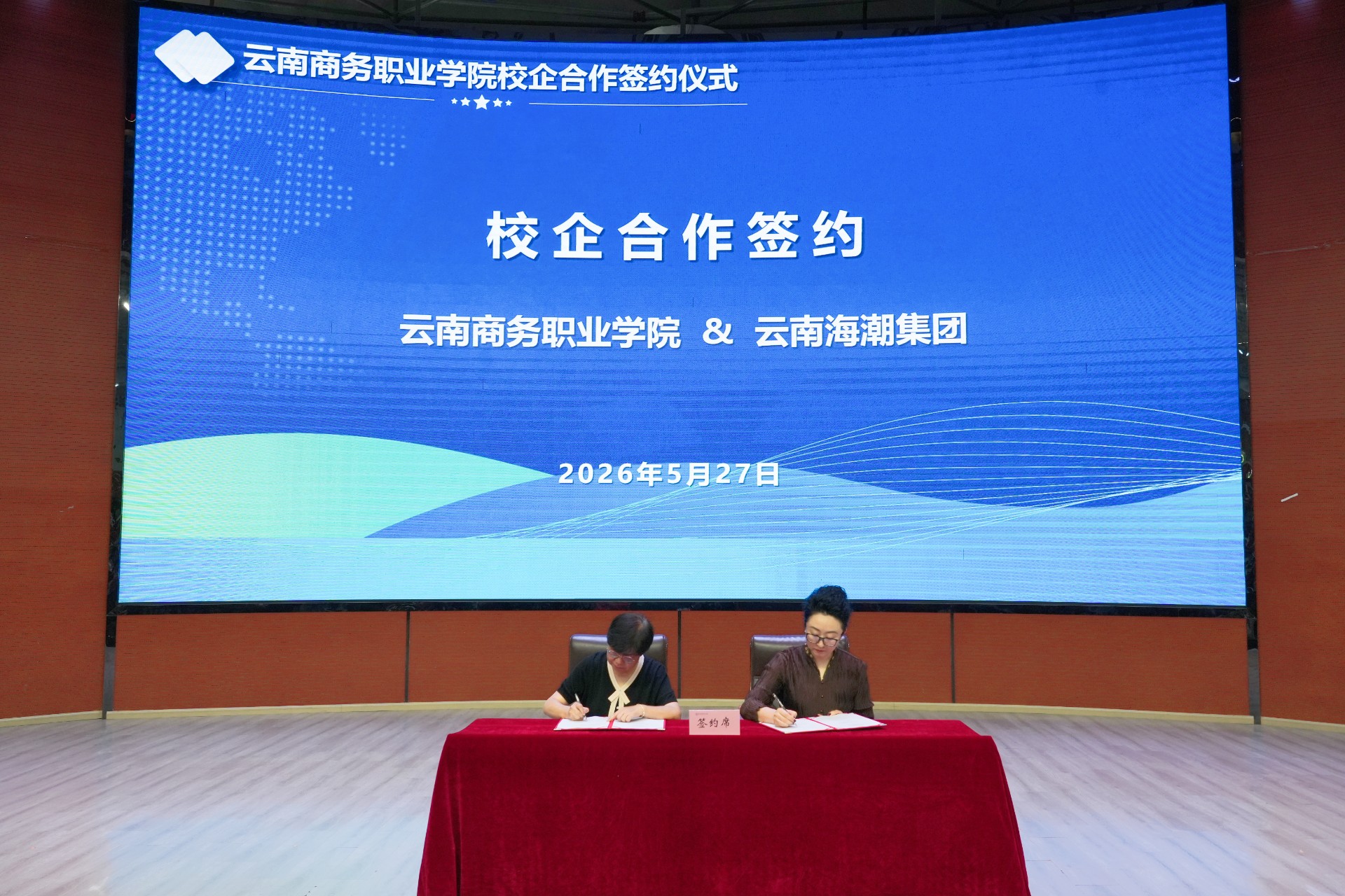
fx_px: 1121
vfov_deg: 43.6
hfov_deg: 61.9
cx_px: 672
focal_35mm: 30
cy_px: 448
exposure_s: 1/125
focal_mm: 30
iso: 1250
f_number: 7.1
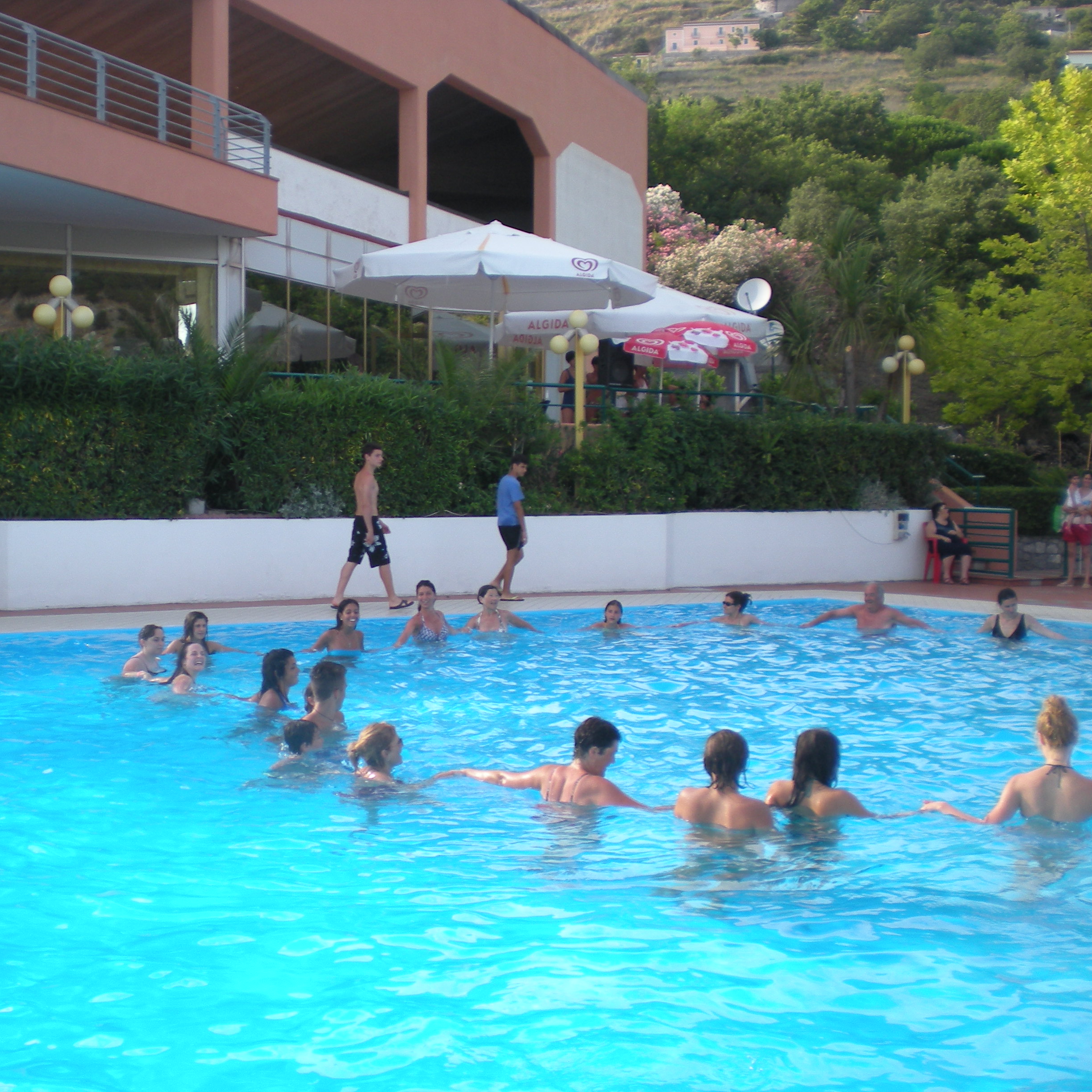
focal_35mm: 45
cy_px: 545
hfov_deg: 37.2
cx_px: 372
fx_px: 1606
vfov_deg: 37.6
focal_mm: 6.3
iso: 64
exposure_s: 1/256
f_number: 3.1
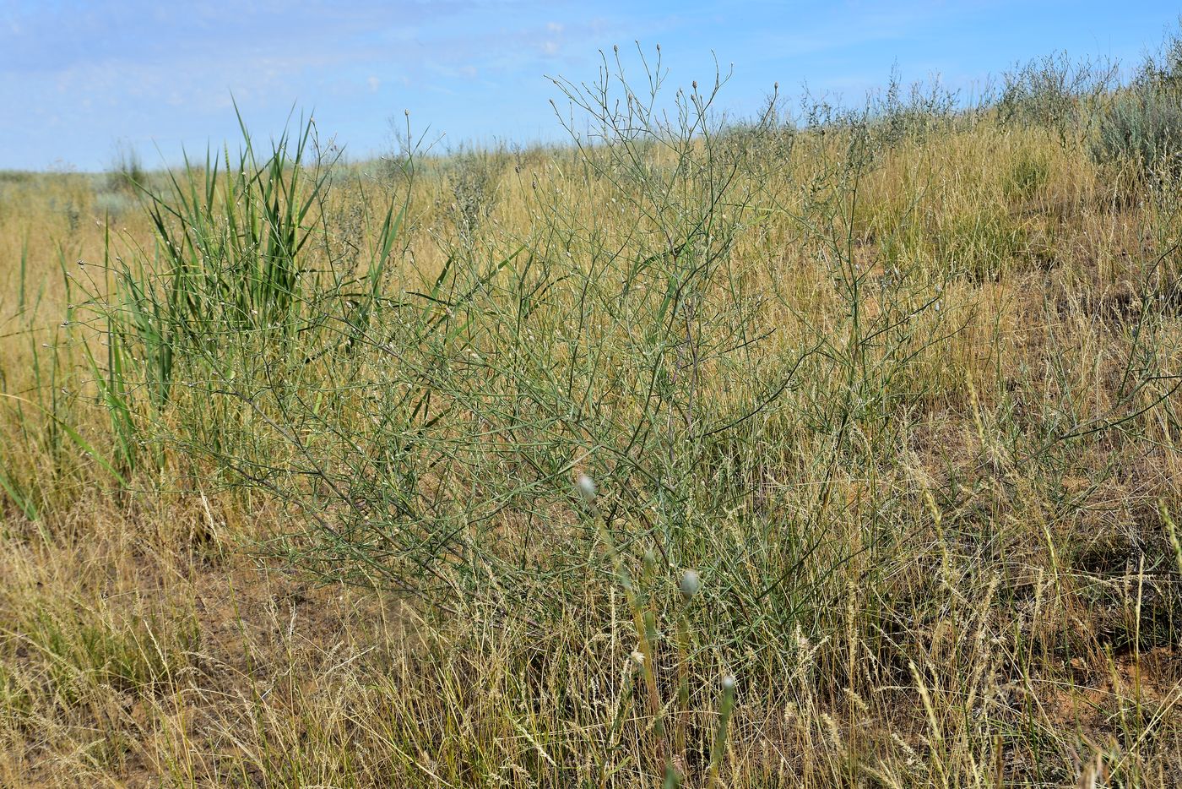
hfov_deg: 45.0
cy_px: 394
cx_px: 591
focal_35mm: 44
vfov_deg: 30.9
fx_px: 1428
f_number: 11
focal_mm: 29
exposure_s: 1/125
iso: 110
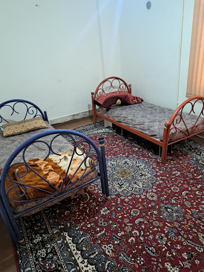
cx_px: 102
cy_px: 136
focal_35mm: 24
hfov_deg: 56.8
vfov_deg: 71.6
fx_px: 189
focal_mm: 5.23
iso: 500
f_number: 1.8
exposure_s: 1/25
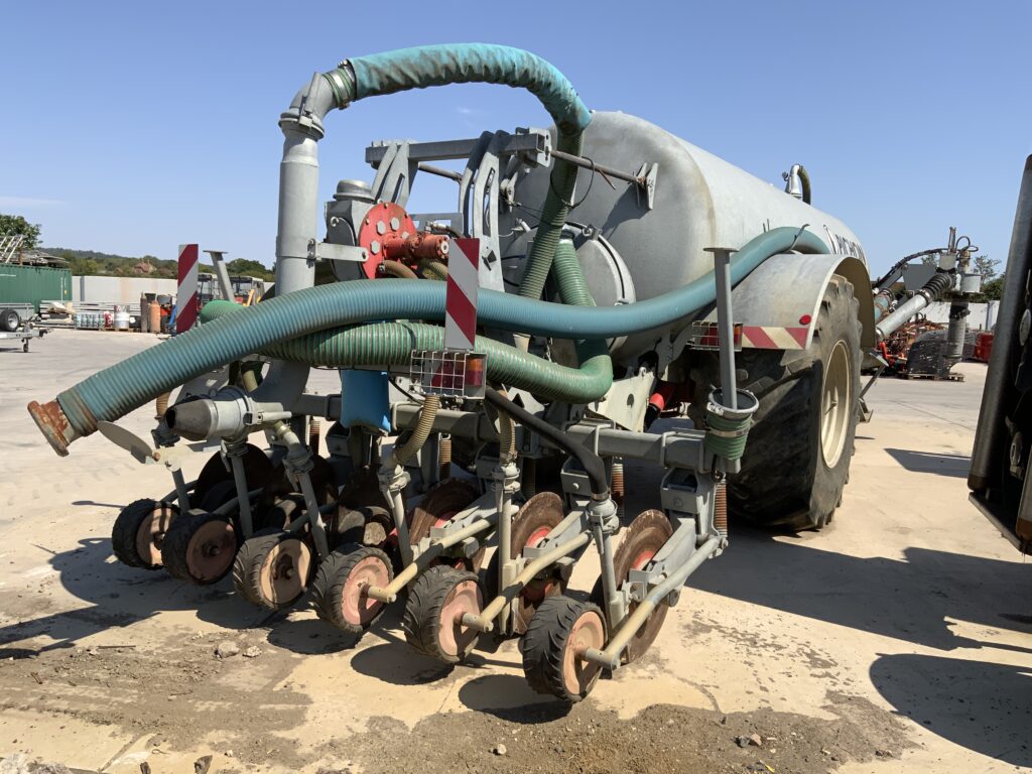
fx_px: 865
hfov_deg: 61.7
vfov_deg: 48.2
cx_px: 516
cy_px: 387
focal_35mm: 29
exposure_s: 1/2227
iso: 20
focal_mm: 3
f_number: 1.8
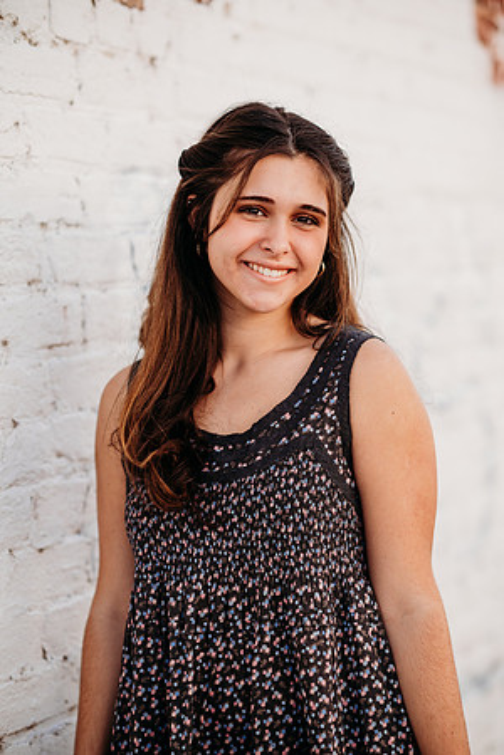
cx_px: 252
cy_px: 378
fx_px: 1785
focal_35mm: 85
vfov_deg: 23.9
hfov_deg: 16.1
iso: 100
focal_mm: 85
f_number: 2.2
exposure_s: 1/800
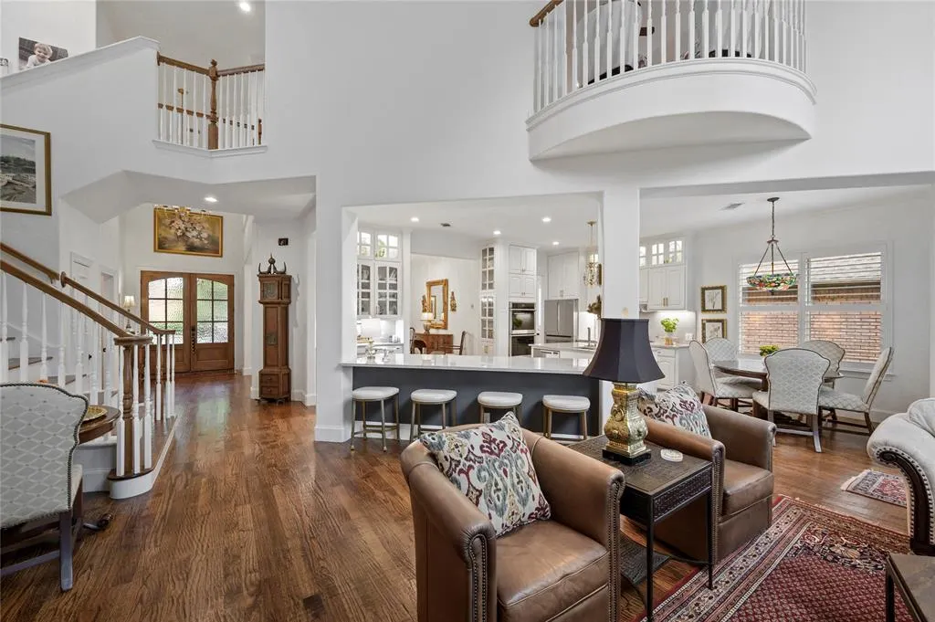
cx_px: 468
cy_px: 311
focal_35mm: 14
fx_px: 363
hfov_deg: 104.3
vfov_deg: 81.1
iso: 1250
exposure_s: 1/30
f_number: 8
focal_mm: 14
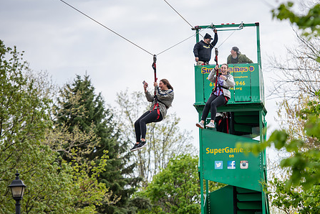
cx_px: 201
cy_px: 113
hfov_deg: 10.9
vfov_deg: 7.3
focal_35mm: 188
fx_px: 1671
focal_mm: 145
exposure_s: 1/800
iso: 160
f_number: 4
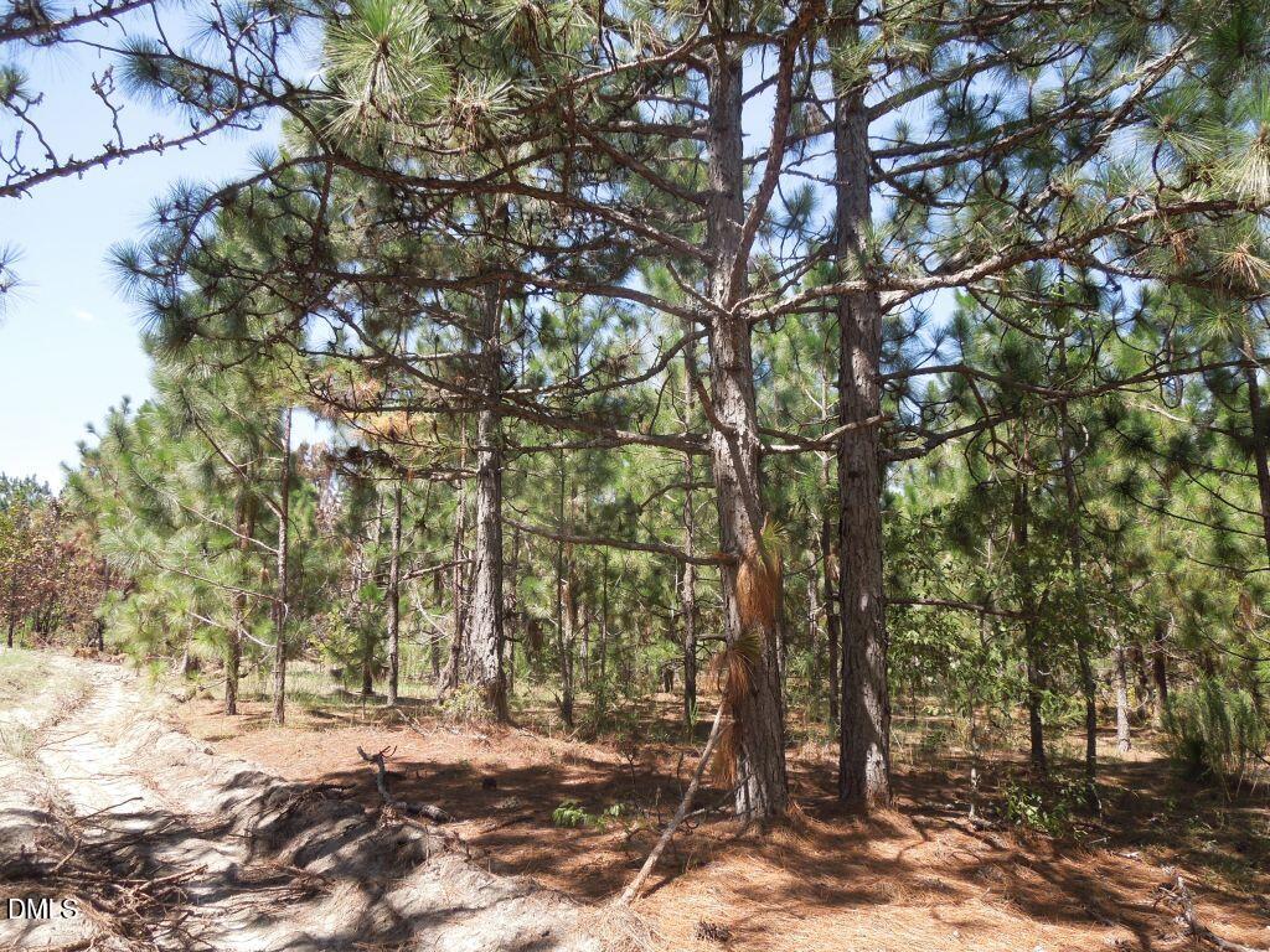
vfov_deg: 54.9
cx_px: 635
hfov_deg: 69.4
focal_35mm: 25
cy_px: 476
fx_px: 917
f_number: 3.3
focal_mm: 4.5
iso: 100
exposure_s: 1/250
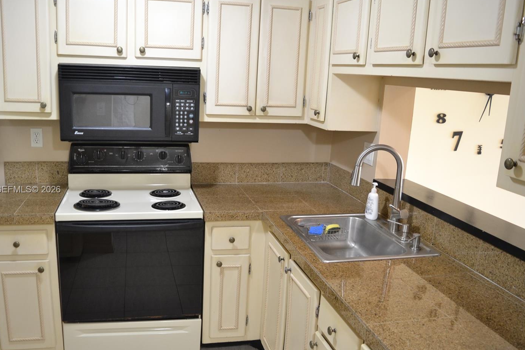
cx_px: 245
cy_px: 190
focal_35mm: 31
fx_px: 452
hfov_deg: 60.3
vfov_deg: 42.2
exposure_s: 1/20
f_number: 3.5
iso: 400
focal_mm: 18
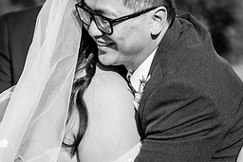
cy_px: 105
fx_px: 2107
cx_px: 26
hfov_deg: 6.6
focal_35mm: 312
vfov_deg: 4.4
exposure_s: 1/1250
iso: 100
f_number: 4
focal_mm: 99
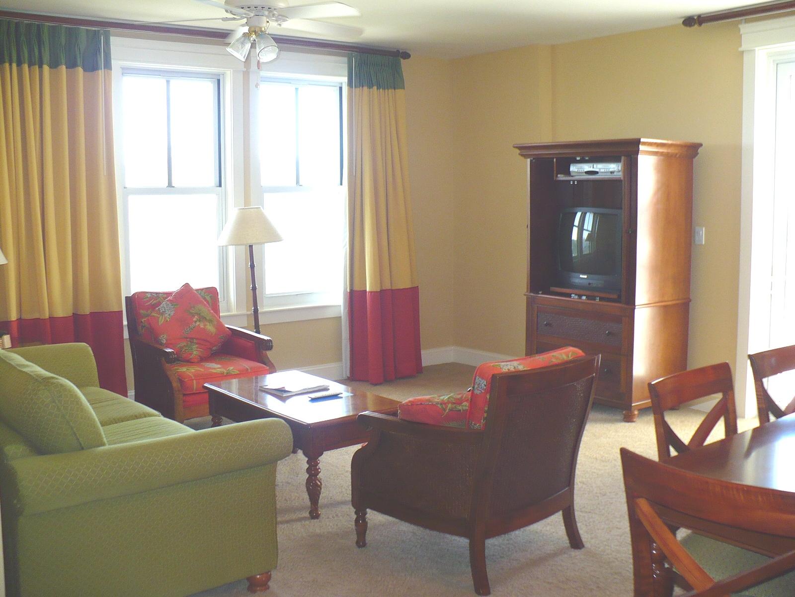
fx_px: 850
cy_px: 298
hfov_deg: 50.1
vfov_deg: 38.7
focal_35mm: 37
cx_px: 398
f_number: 2.8
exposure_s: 1/30
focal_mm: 6.1
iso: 125
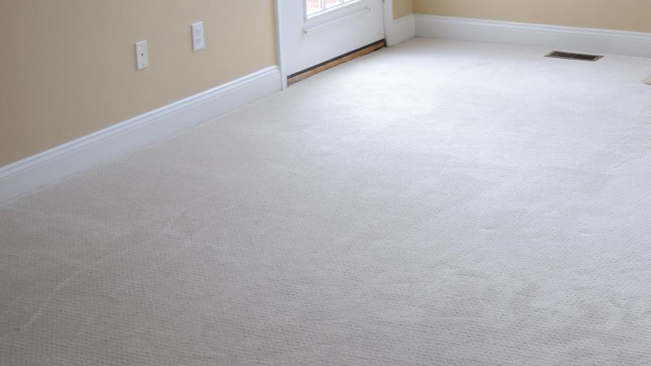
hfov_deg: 23.2
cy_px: 86
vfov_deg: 13.5
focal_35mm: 89
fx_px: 1539
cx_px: 595
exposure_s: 1/60
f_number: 4
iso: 400
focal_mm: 25
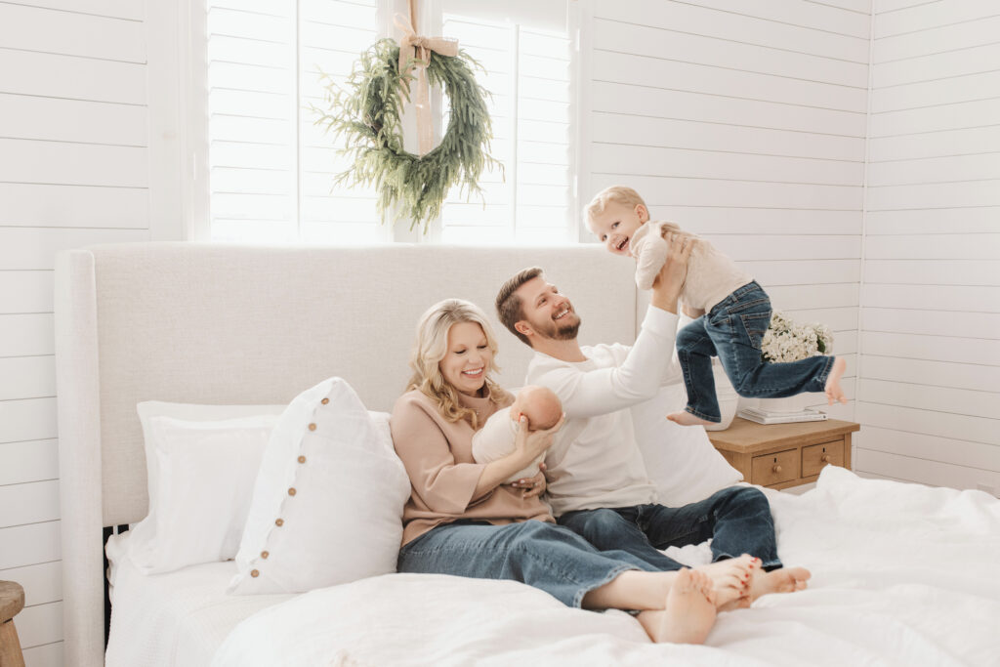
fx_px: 972
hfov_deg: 54.4
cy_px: 334
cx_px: 500
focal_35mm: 35
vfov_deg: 37.9
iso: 400
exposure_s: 1/200
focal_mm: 35
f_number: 3.5
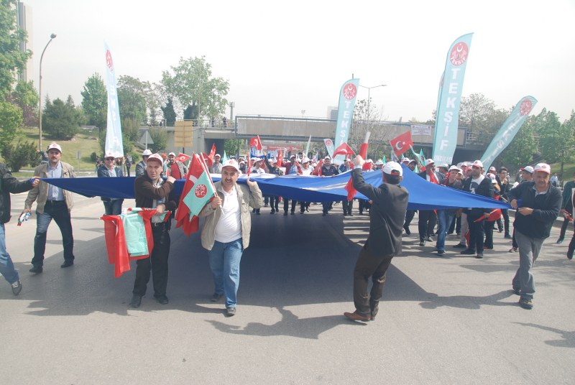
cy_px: 192
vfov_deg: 48.1
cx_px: 288
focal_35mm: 27
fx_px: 432
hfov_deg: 67.3
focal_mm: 18
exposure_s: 1/200
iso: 100
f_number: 7.1
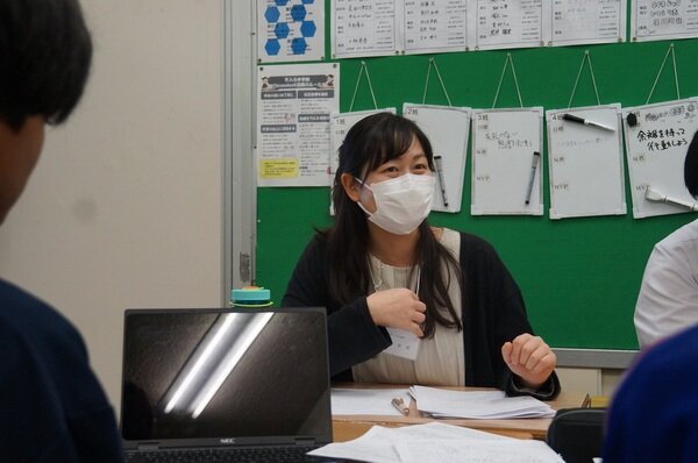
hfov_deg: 36.0
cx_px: 349
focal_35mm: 56
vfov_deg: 24.3
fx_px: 1074
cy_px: 232
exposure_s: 1/160
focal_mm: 37
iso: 1250
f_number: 4.5
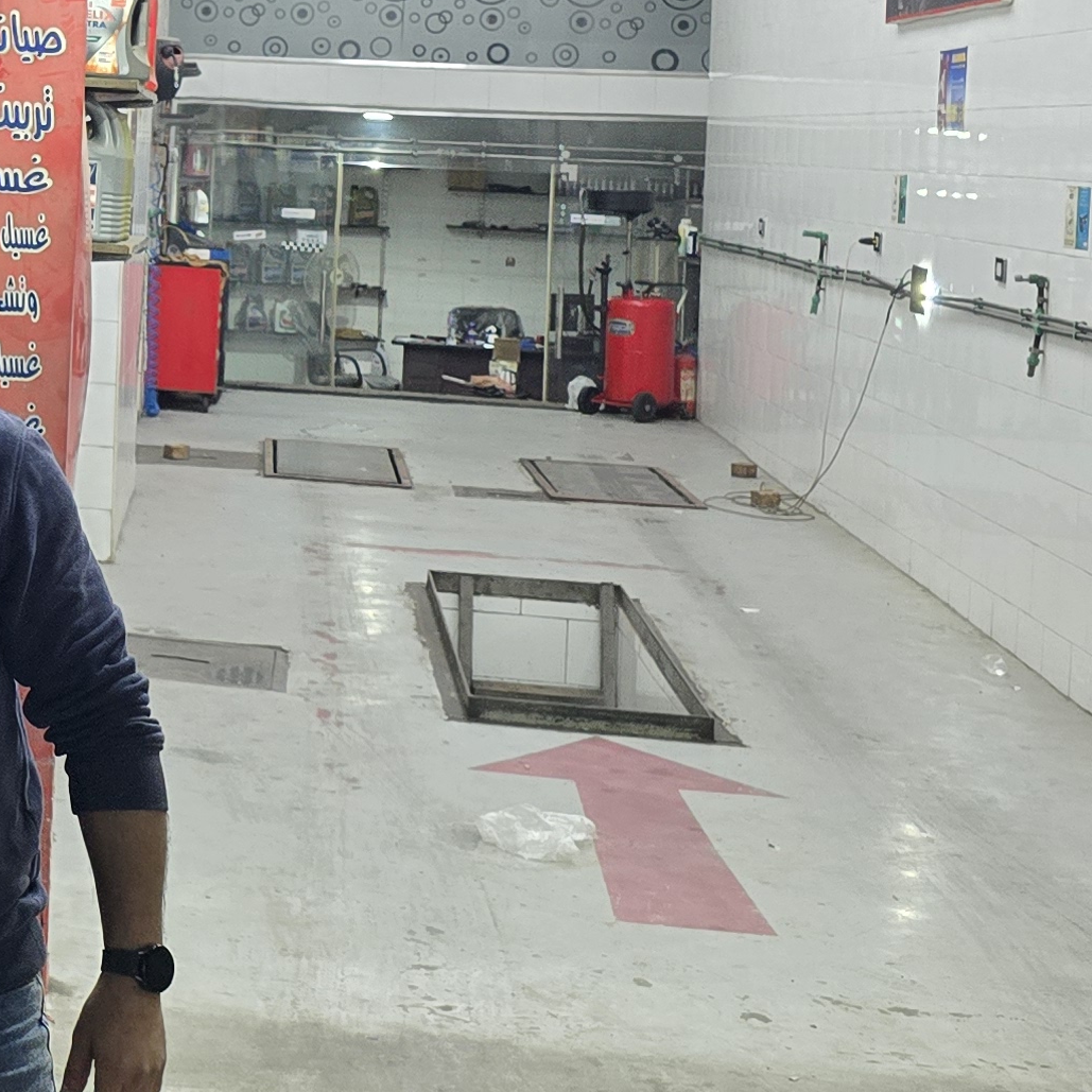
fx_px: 2820
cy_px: 128
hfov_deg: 19.7
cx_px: -436
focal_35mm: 79
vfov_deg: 21.5
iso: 500
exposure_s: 1/100
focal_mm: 6.3
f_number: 1.7
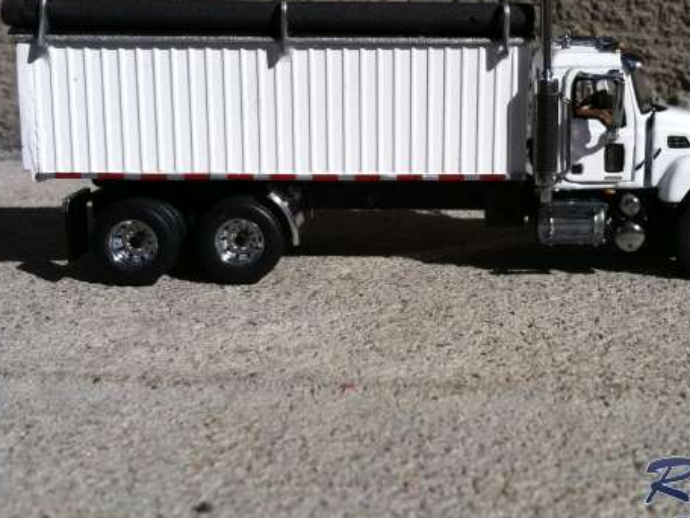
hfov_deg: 38.6
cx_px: 443
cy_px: 229
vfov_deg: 29.7
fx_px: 977
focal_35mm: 49
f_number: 2.8
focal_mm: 3.85
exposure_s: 1/3333
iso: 80
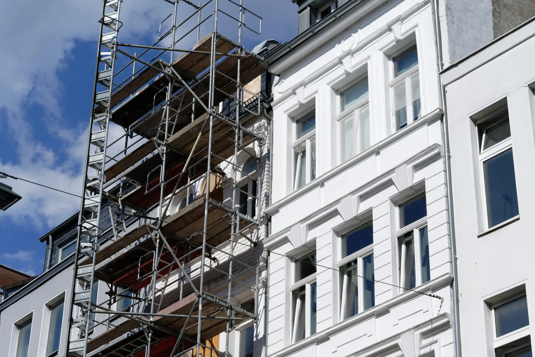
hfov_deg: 23.9
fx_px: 1263
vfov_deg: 16.1
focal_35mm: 85
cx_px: 268
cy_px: 178
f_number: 11
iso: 64
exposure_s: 1/200
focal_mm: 85
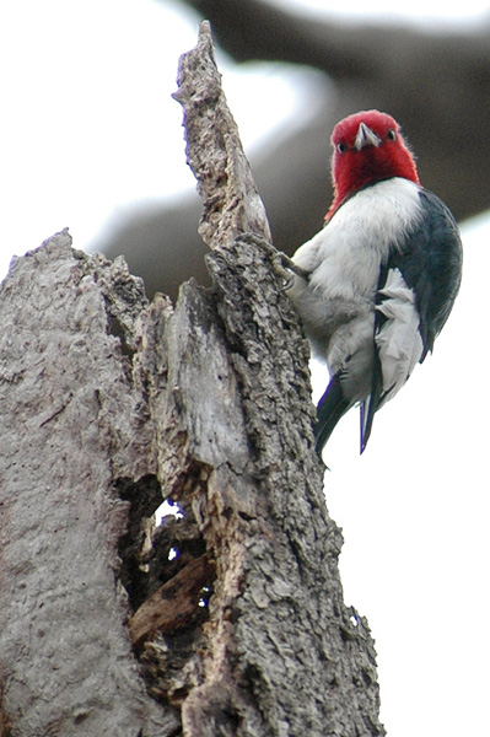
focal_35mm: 600
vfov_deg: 3.4
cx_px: 245
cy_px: 368
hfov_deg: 2.3
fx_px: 12270
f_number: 5.6
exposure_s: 1/400
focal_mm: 400
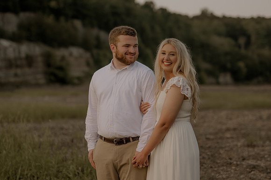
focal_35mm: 75
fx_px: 564
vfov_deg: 18.2
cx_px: 136
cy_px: 90
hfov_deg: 27.0
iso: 200
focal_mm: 50
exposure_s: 1/1000
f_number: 2.2
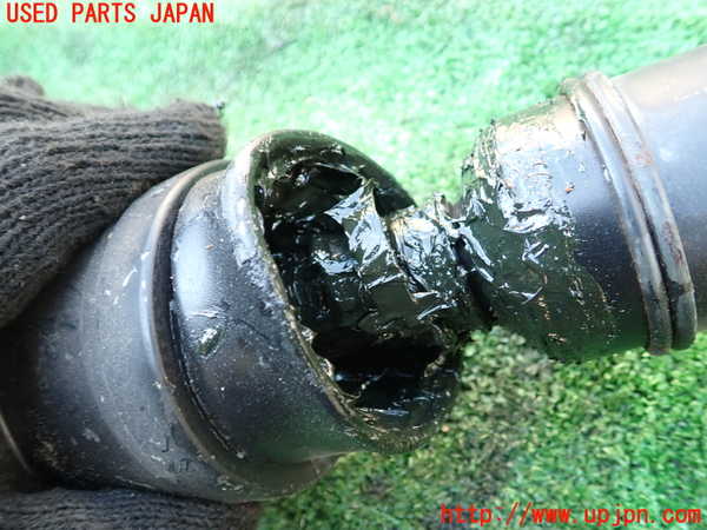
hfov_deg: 60.0
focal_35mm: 30
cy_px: 265
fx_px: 613
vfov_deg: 46.8
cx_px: 354
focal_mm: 5.4
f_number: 2.3
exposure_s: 1/60
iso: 200
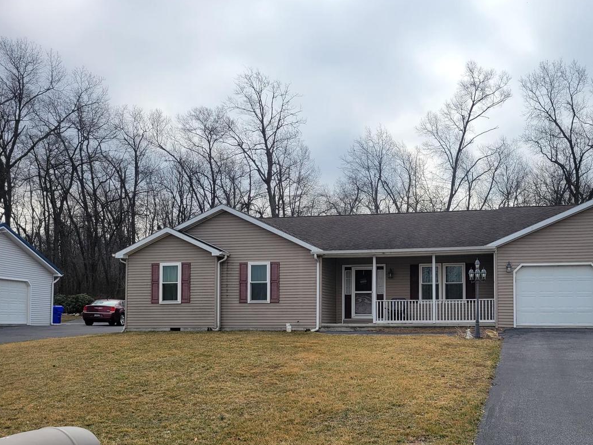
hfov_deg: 50.3
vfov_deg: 39.1
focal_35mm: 36
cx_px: 404
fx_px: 617
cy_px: 301
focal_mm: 5.4
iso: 40
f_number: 1.8
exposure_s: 1/2277
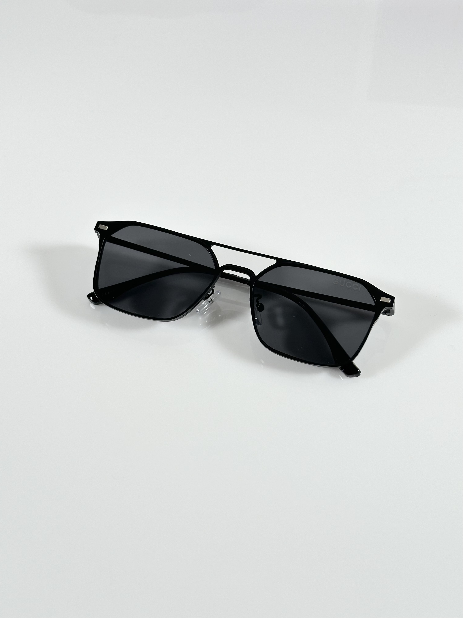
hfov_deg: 30.3
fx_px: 856
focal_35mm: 48
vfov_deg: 39.7
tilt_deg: -52.2
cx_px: 232
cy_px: 309
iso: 100
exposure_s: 1/100
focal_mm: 6.86
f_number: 1.78
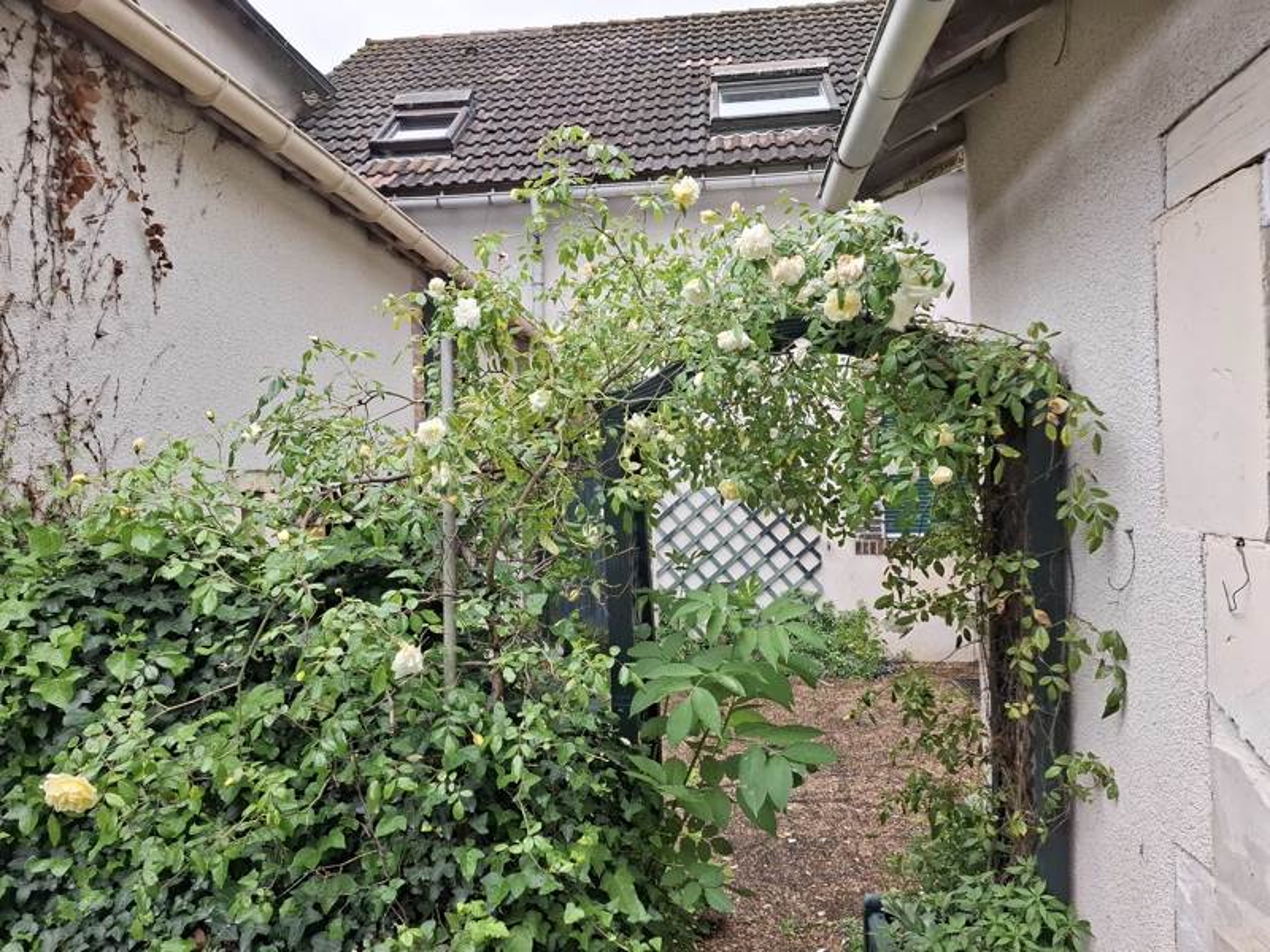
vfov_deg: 58.9
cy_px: 476
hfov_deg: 73.9
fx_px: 844
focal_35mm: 23
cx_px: 635
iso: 50
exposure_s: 1/525
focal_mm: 5.54
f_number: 1.8
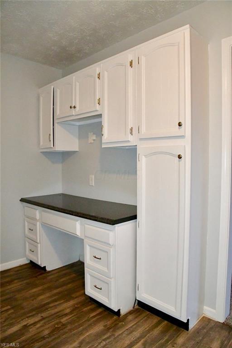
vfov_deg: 73.7
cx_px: 116
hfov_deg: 53.1
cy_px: 174
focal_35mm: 24
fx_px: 232
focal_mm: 16
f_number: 5
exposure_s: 1/250
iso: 10000
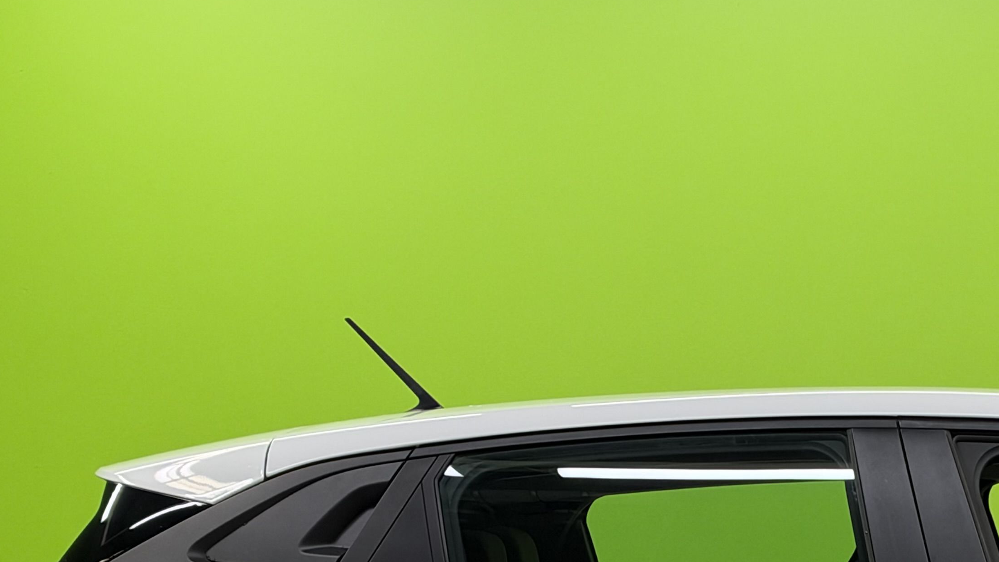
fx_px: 2464
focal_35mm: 93
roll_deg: +0.8
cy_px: 854
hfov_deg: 21.8
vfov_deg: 12.4
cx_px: 1080
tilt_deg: -6.5
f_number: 1.8
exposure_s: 1/100
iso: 80
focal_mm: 6.93
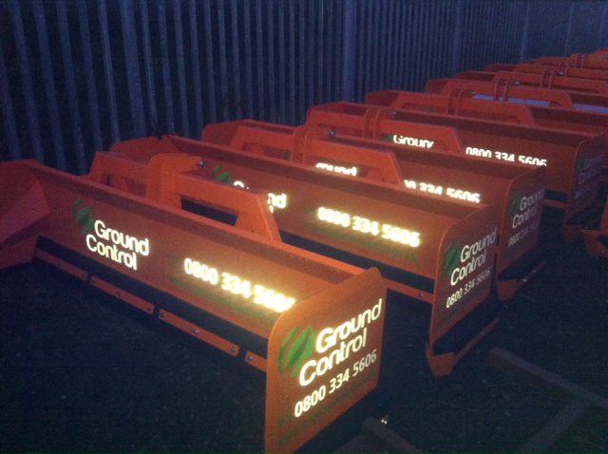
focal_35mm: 35
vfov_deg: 40.6
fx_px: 614
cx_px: 304
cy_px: 227
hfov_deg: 52.7
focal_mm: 3.85
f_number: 2.8
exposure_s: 1/15
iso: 640
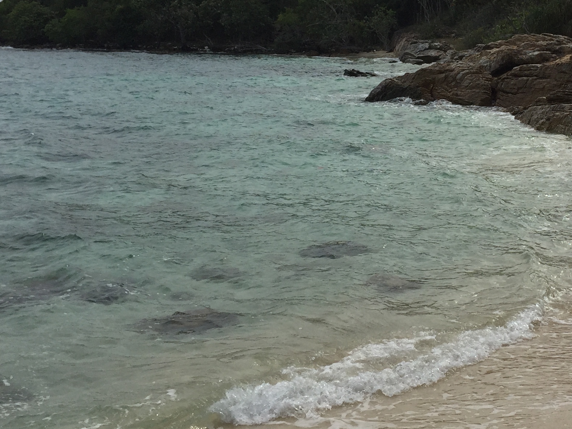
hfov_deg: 31.2
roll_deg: -1.3
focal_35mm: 60
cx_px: 475
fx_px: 991
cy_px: 89
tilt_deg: -2.4
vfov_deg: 24.1
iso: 32
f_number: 2.2
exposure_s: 1/4950
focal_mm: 4.15
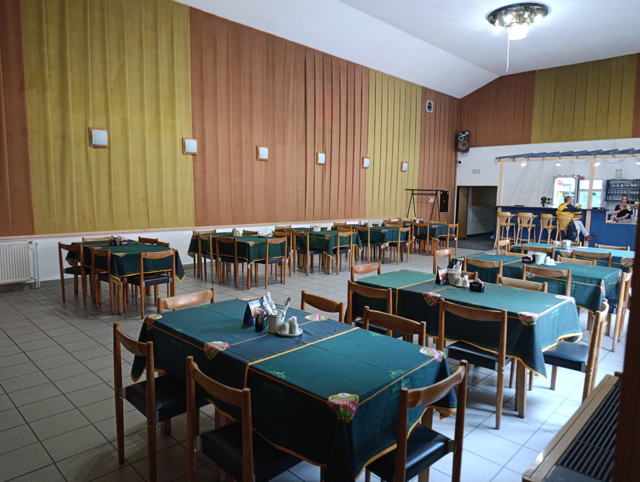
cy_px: 241
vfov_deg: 59.0
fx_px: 426
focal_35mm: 23
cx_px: 320
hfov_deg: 73.8
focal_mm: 6.11
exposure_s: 1/50
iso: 1434
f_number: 1.65
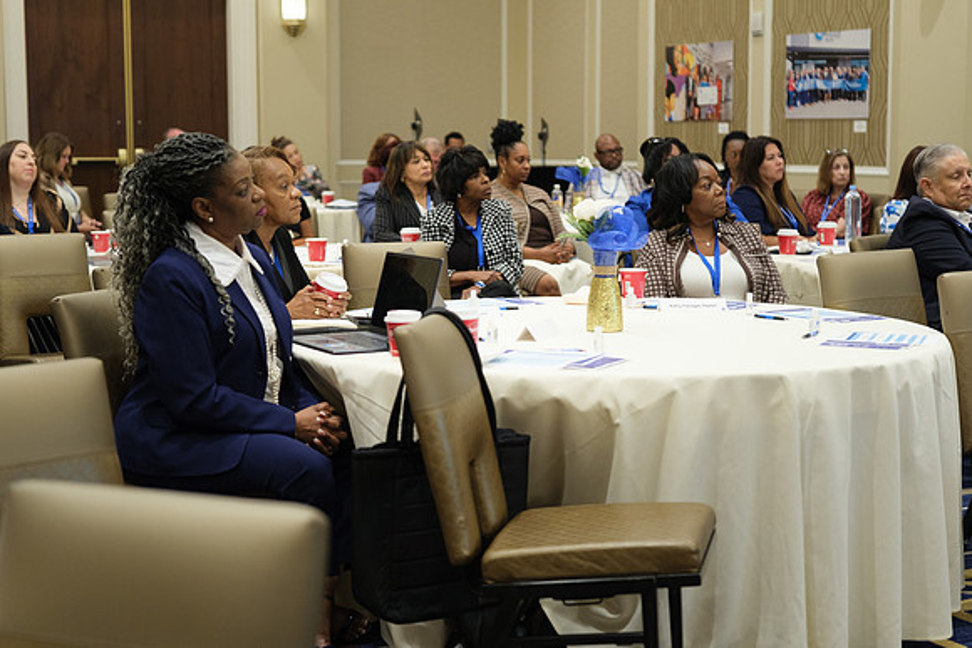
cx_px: 486
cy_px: 324
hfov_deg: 33.4
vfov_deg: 22.6
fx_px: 1620
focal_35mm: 60
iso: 1000
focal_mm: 40
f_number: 1.8
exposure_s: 1/160
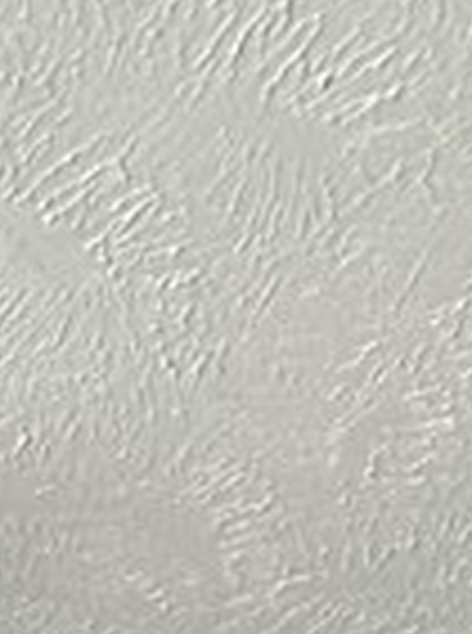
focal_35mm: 102
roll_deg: +1.2
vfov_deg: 10.4
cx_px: -360
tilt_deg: -11.8
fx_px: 1863
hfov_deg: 13.1
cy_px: 2064
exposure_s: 1/60
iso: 400
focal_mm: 2.22
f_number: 2.2
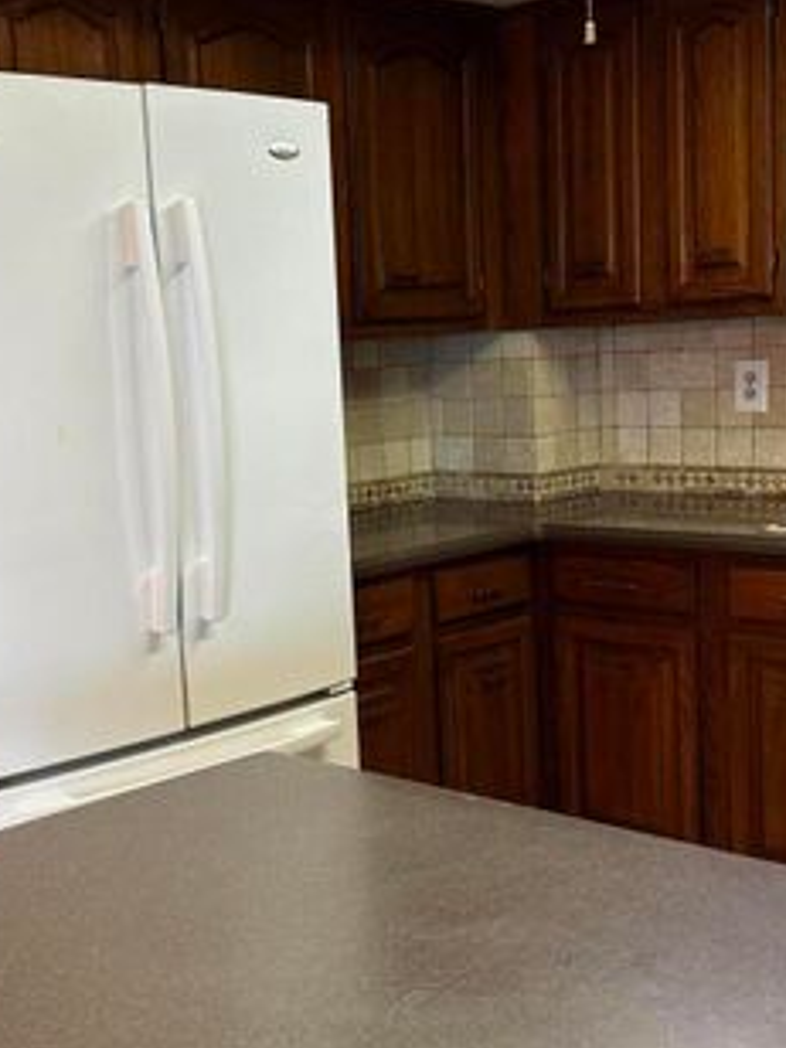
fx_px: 1574
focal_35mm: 52
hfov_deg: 28.0
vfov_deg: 36.8
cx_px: 310
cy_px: 580
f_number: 1.78
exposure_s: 1/60
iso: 125
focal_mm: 6.86
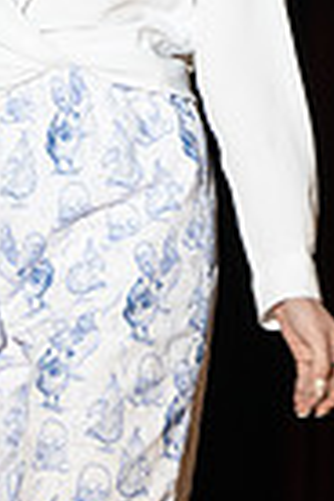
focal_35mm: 588
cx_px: -21
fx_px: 8182
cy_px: 145
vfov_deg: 3.5
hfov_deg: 2.3
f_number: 5.6
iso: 1000
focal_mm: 120
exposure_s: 1/320
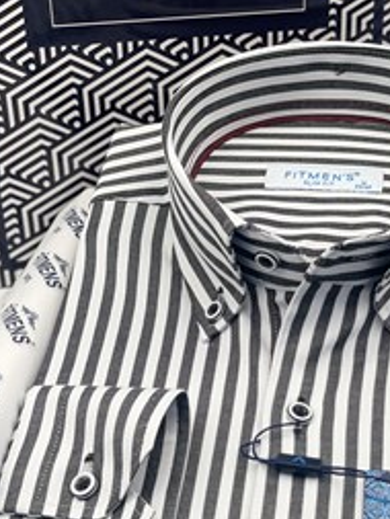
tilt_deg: -33.2
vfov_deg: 22.7
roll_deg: +1.0
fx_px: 1276
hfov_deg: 17.3
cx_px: 277
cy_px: 401
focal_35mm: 85
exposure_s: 1/101
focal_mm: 6
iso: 25
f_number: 2
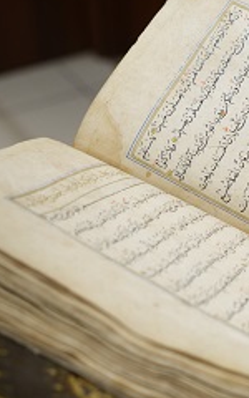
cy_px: 254
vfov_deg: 24.6
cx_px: 332
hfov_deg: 14.8
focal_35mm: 84
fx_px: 912
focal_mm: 33
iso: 1000
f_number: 4
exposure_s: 1/100
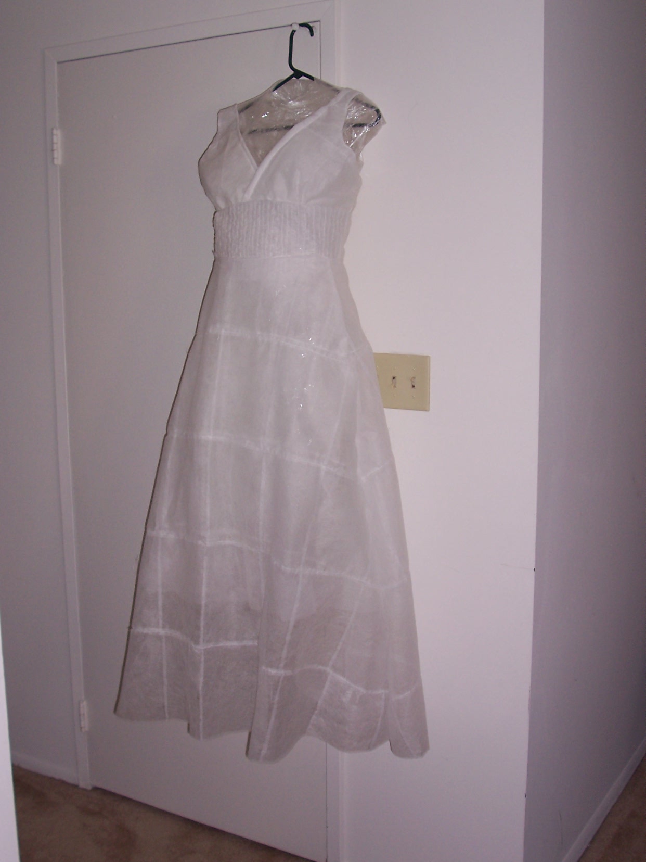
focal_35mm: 42
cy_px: 431
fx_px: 1045
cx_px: 323
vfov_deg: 44.8
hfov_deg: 34.3
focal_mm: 7
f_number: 3
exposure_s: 1/60
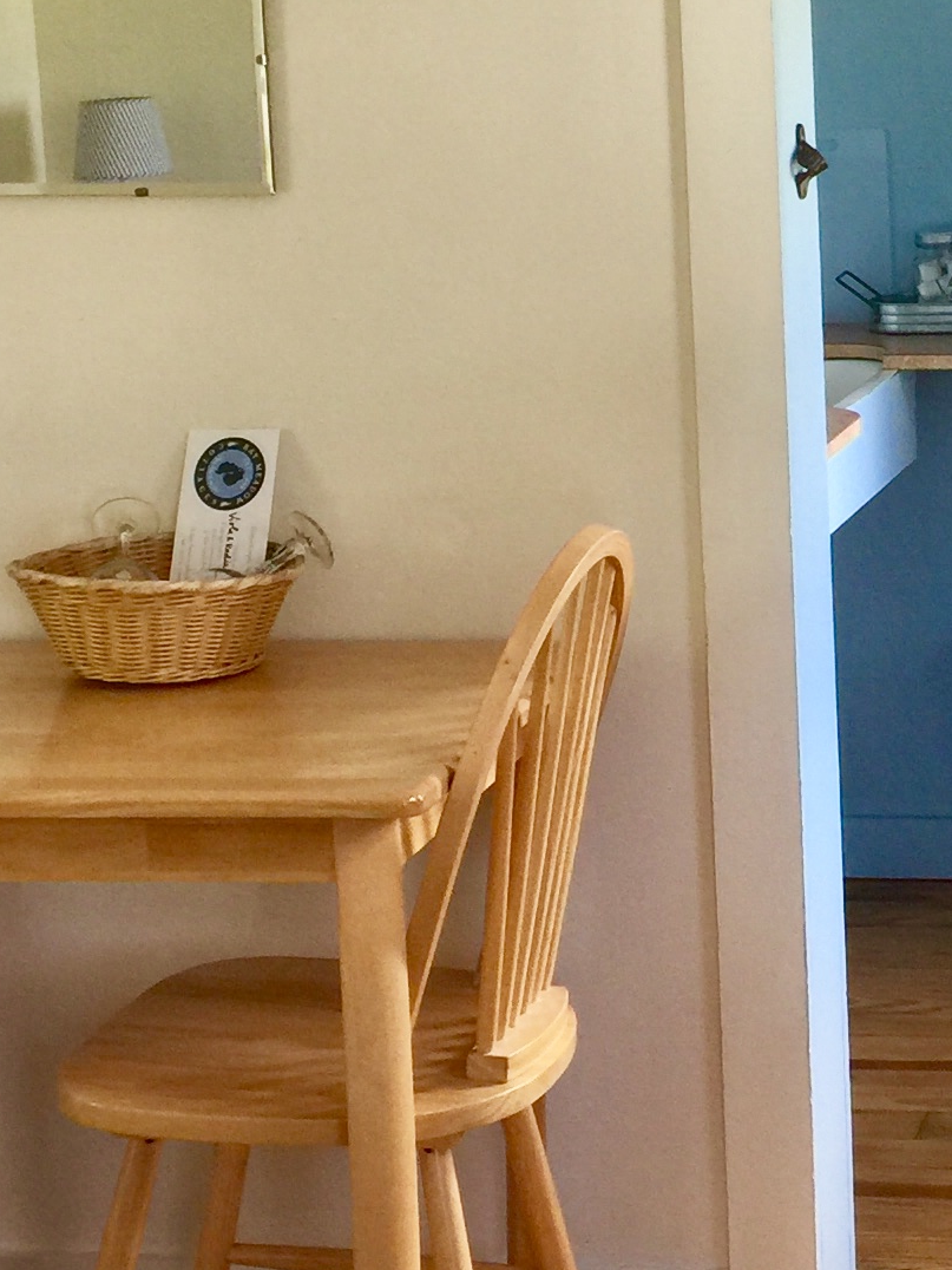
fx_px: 3227
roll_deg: +1.9
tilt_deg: -7.0
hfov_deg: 16.3
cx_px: 1063
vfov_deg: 22.1
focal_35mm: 88
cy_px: 394
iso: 32
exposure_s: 1/30
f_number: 2.2
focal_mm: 4.15
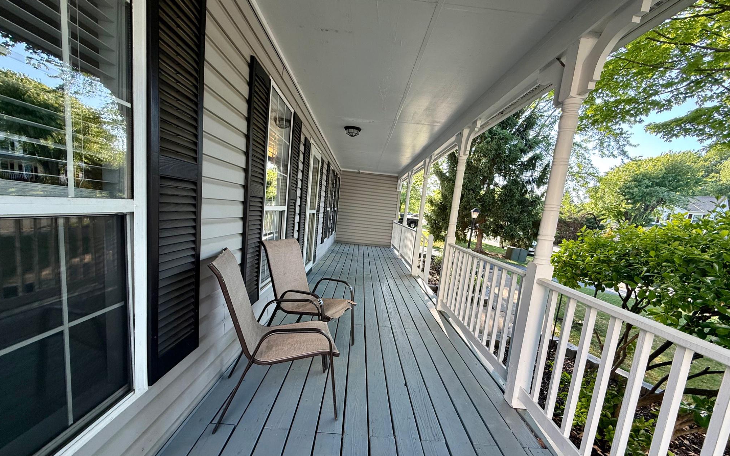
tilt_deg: -7.9
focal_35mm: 15
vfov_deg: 74.6
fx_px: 298
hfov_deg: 101.5
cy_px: 252
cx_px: 367
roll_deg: -7.4
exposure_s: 1/155
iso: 64
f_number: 2.2
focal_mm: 2.22
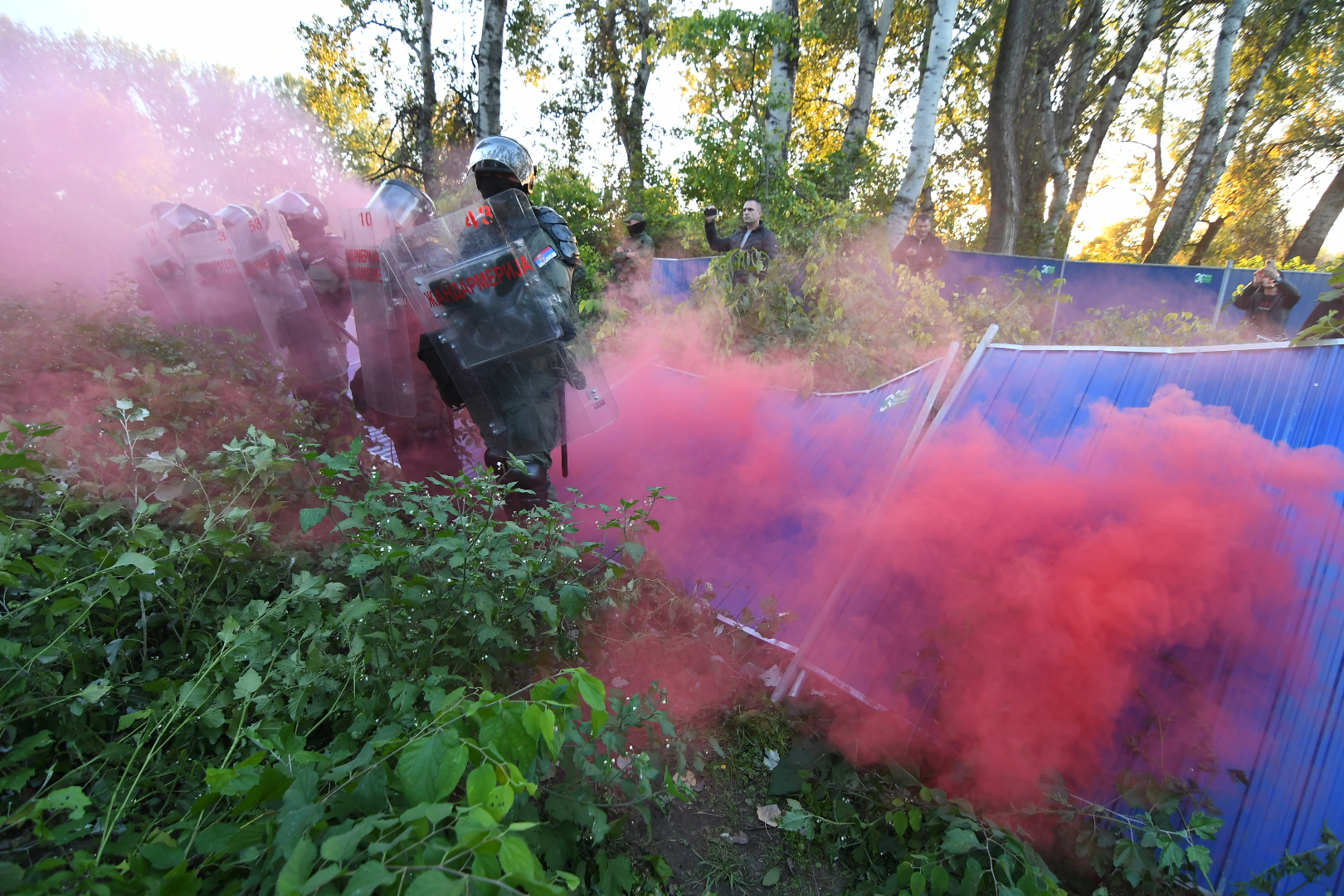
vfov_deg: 73.7
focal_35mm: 16
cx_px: 672
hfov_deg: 96.7
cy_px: 448
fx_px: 597
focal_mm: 11
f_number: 4
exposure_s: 1/200
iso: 500
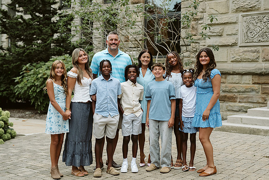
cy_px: 86
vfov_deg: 25.0
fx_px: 405
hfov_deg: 36.8
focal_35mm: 54
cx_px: 146
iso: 800
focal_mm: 50
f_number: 2.8
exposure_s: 1/320
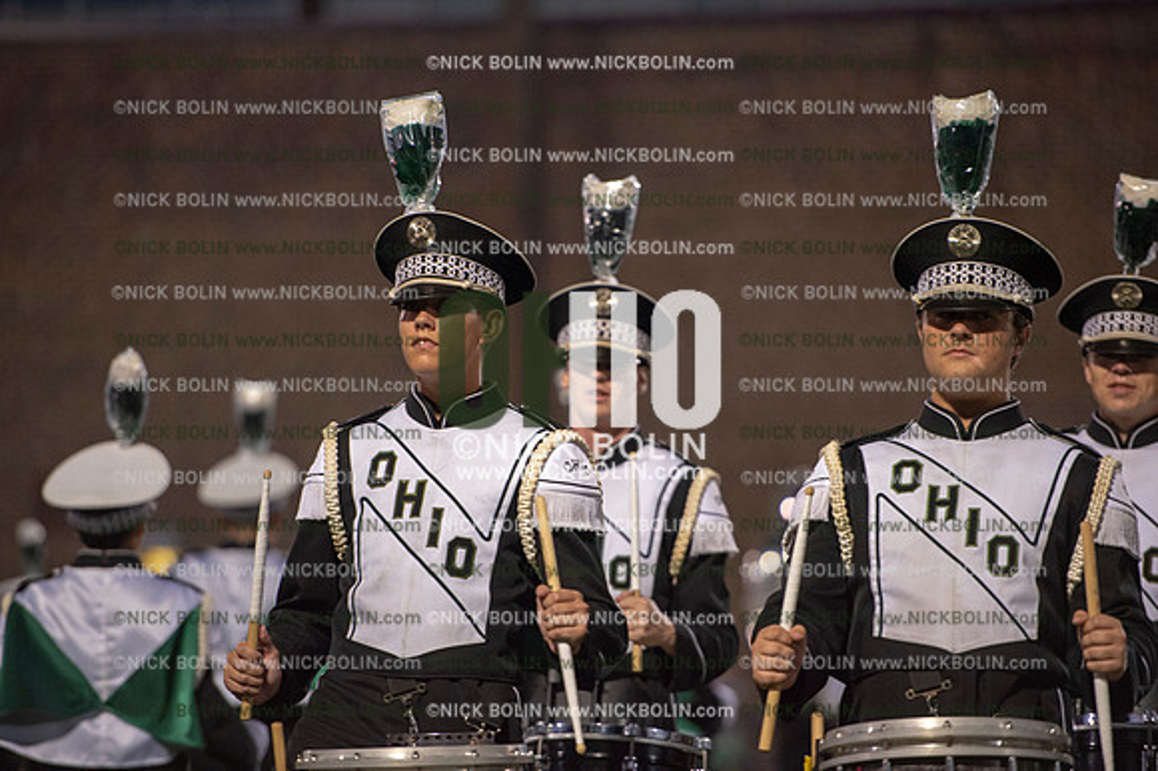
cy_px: 386
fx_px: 6429
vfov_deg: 6.9
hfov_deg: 10.3
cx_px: 579
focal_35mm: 200
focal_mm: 200
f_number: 2.8
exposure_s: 1/500
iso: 4000
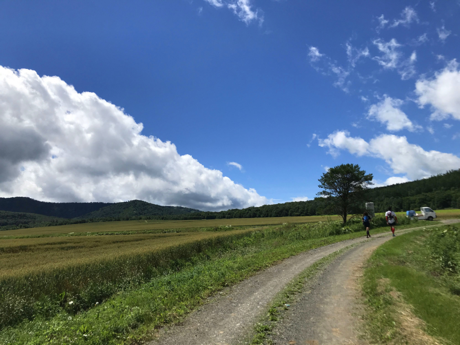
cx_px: 230
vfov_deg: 49.7
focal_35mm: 28
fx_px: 372
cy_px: 172
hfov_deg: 63.4
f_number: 1.8
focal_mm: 3.99
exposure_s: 1/5319
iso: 20
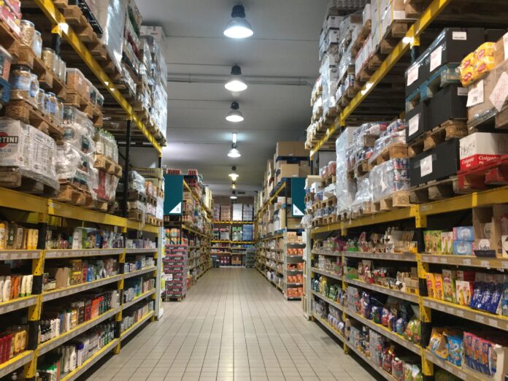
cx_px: 254
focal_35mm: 29
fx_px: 426
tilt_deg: +9.4
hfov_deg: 61.7
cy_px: 190
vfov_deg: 48.2
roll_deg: -1.1
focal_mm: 4.15
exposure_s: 1/33
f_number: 2.2
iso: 200
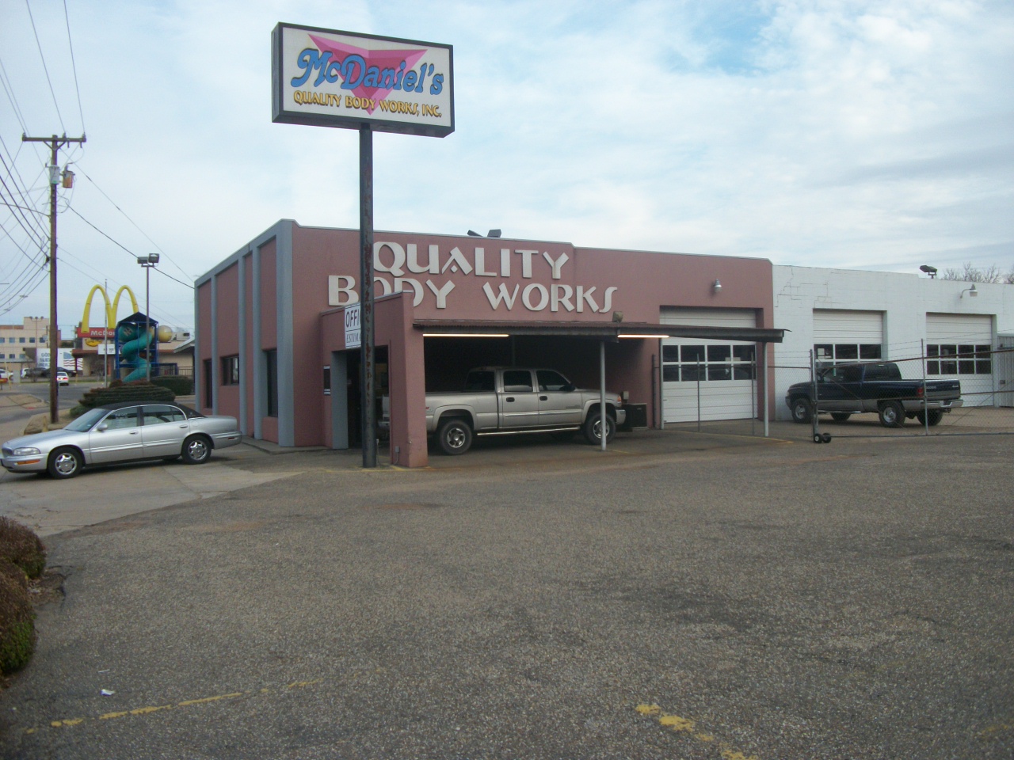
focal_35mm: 32
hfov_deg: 56.8
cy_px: 380
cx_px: 507
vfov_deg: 44.2
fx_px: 937
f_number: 8.8
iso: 80
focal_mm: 5.7
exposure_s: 1/60
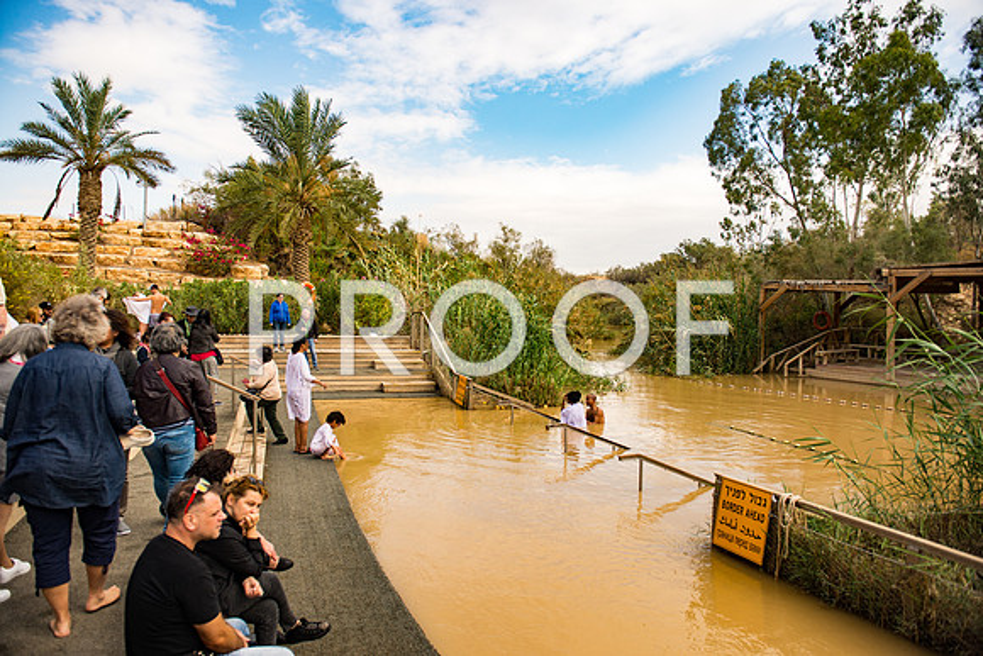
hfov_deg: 73.7
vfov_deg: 53.2
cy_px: 328
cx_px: 492
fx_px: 655
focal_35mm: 24
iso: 200
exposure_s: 1/1600
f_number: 2.8
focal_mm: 24
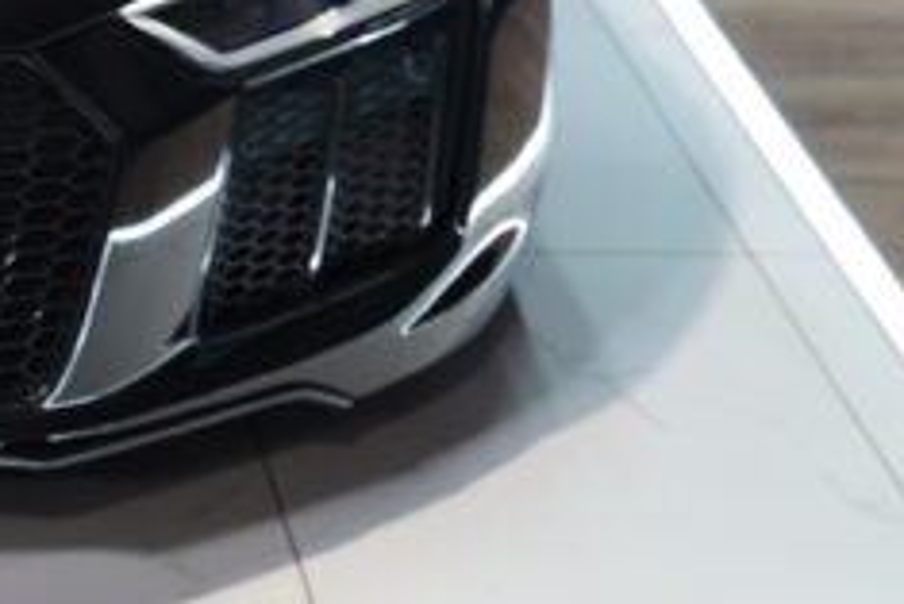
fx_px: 4614
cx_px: -323
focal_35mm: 184
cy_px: -289
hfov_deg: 10.9
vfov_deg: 7.4
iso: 640
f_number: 3.2
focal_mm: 56.2
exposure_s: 1/80
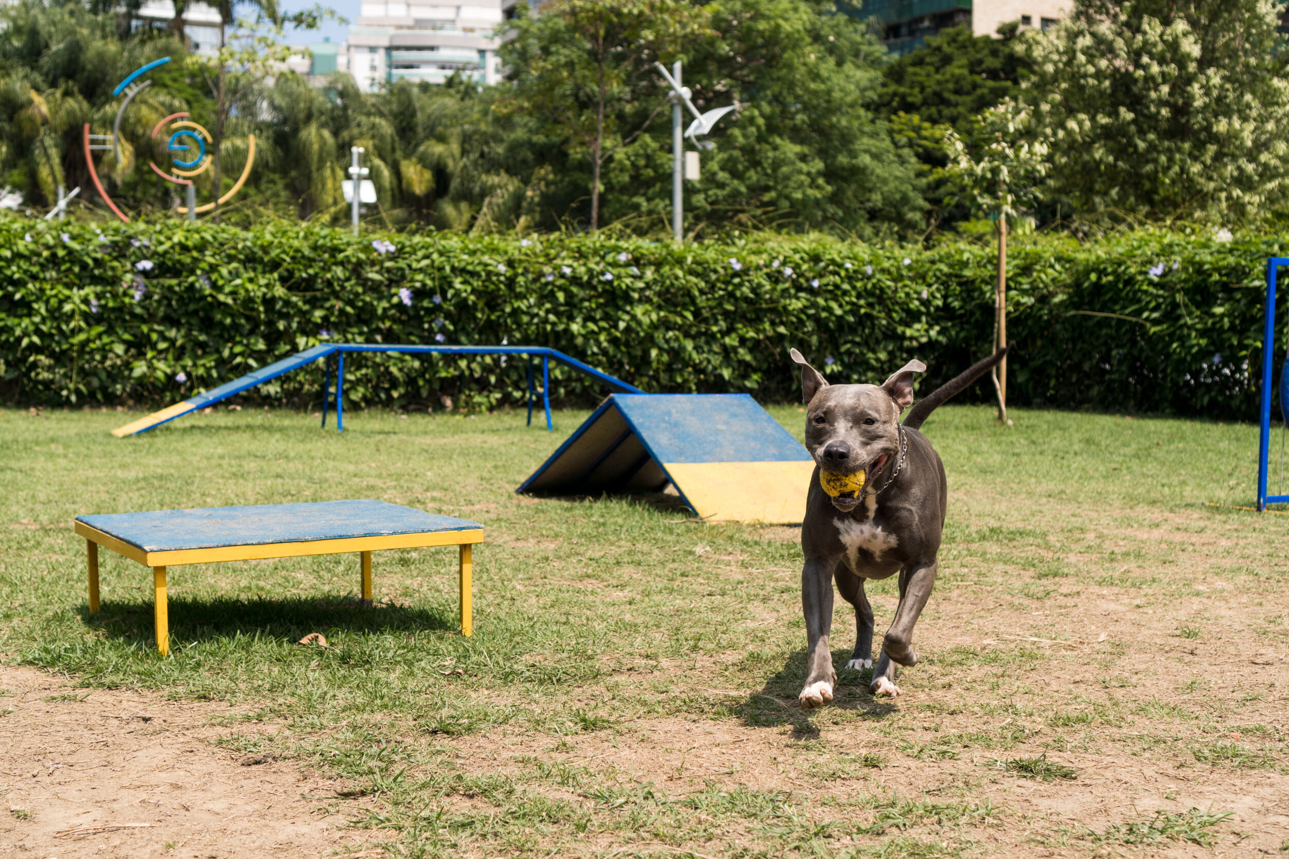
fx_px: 1916
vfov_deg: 25.3
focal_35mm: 54
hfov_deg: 37.2
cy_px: 423
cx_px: 649
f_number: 4.5
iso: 100
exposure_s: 1/800
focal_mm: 35
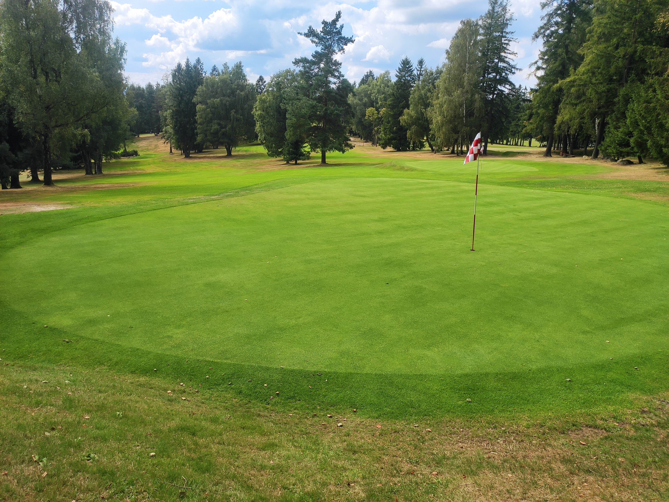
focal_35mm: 26
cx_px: 334
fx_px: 502
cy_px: 251
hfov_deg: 67.3
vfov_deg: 53.1
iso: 112
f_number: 1.75
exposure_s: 1/2481
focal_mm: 4.77
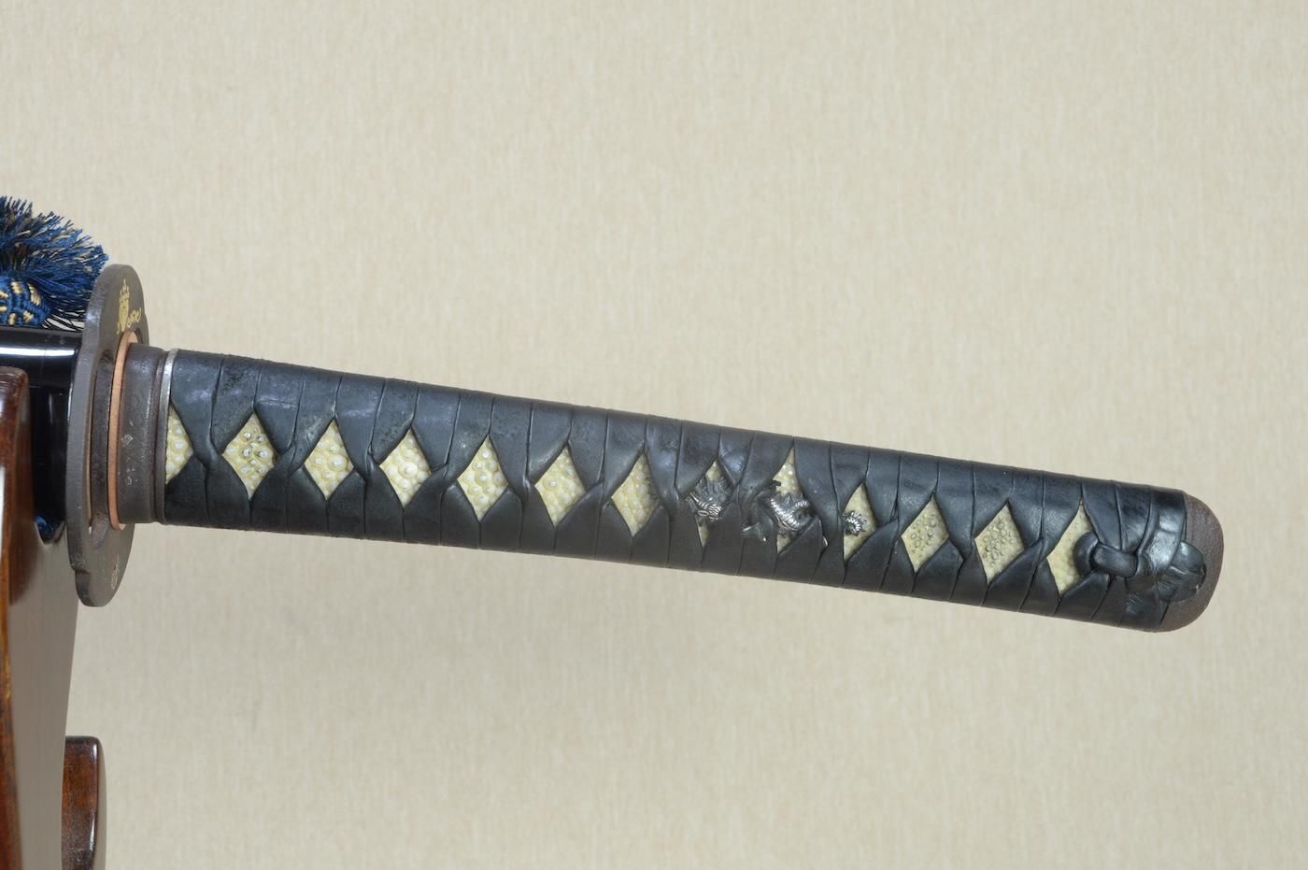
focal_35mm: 57
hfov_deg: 35.1
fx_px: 2069
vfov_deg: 23.7
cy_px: 435
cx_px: 654
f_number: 11
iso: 400
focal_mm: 38
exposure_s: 1/2
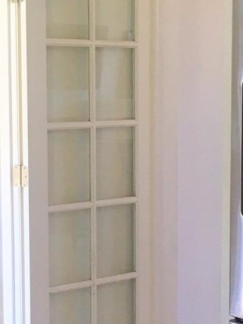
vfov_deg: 18.7
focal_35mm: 105
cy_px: 199
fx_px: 983
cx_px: 67
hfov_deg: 14.1
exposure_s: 1/30
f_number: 2.2
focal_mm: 4.15
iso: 32
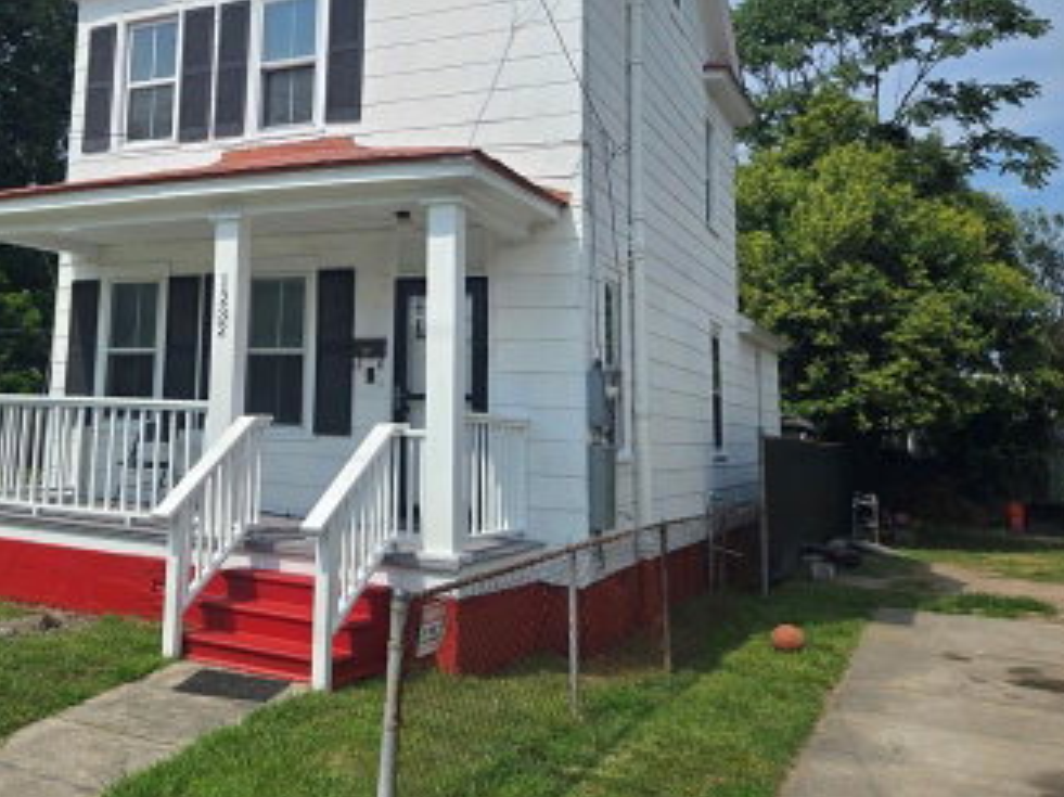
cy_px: 231
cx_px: 254
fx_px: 1106
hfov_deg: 49.1
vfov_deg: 38.9
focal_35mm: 36
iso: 25
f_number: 1.8
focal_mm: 5.4
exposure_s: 1/2913
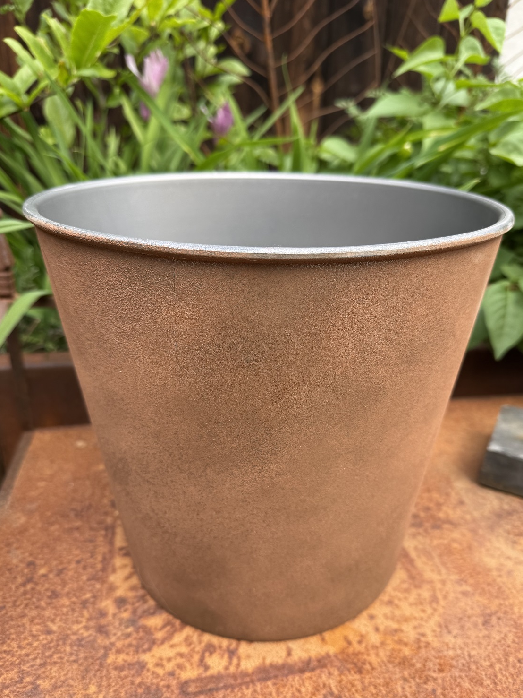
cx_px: 273
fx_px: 524
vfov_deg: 67.2
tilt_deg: -25.7
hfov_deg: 53.1
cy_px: 377
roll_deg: -1.7
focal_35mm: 26
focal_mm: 6.76
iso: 80
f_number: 1.78
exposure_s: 1/340
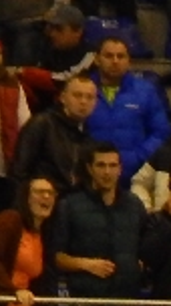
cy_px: 886
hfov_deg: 1.6
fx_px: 5935
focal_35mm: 733
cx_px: 1205
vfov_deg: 2.9
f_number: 4.3
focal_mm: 15.3
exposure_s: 1/30
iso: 400
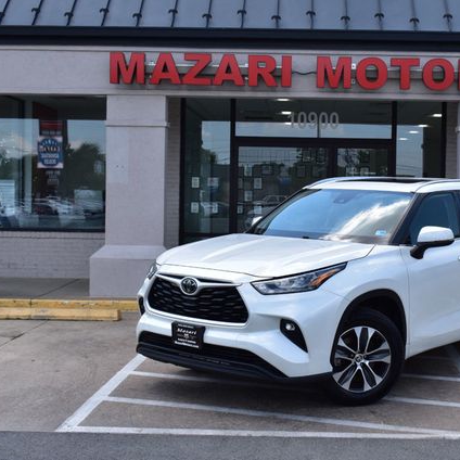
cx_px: 318
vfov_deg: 28.8
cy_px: 230
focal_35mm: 60
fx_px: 897
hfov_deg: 28.5
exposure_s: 1/400
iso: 400
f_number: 11
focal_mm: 31
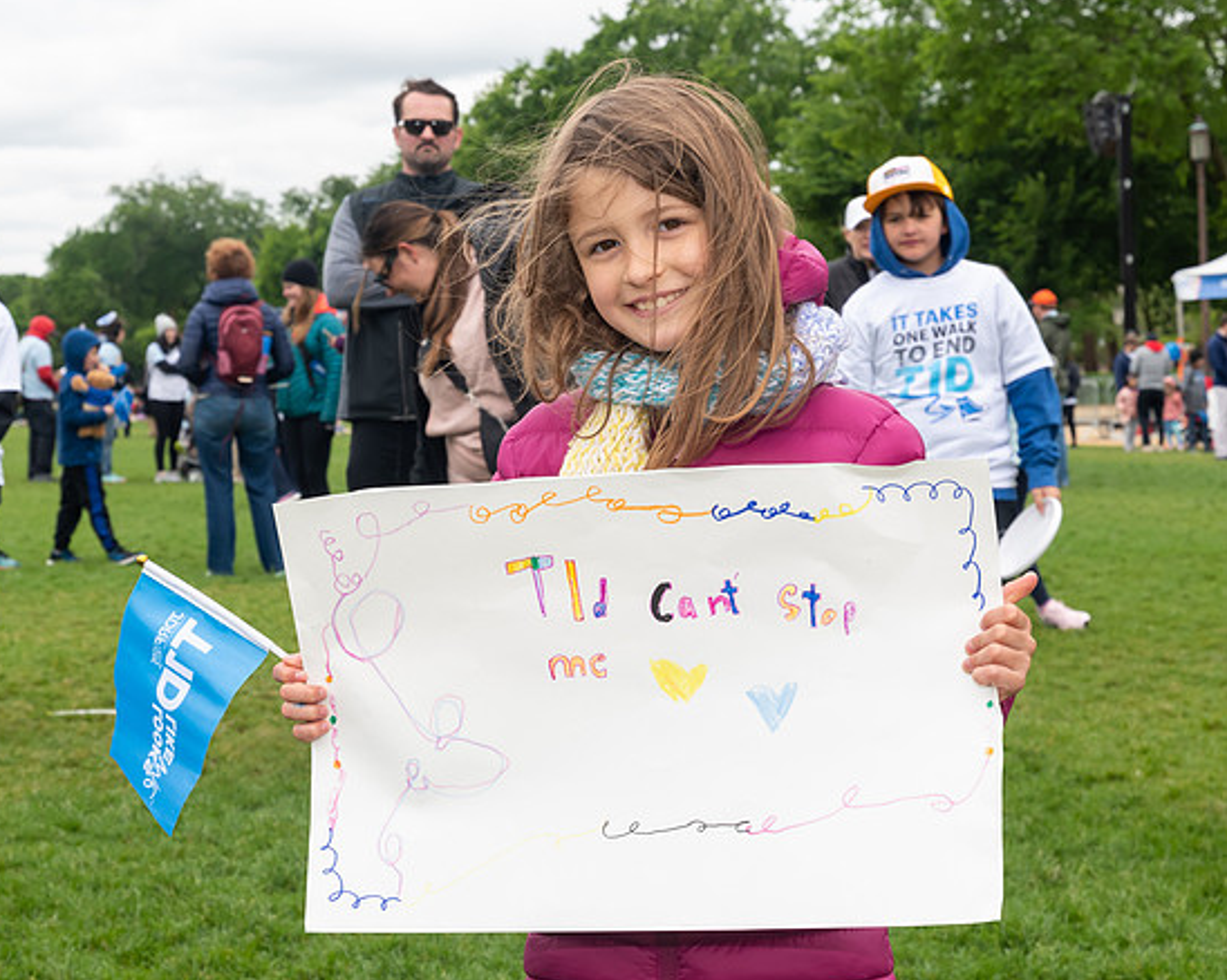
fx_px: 2904
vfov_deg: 19.2
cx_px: 516
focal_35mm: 80
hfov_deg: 23.8
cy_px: 446
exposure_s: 1/250
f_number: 7.1
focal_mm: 40
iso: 250
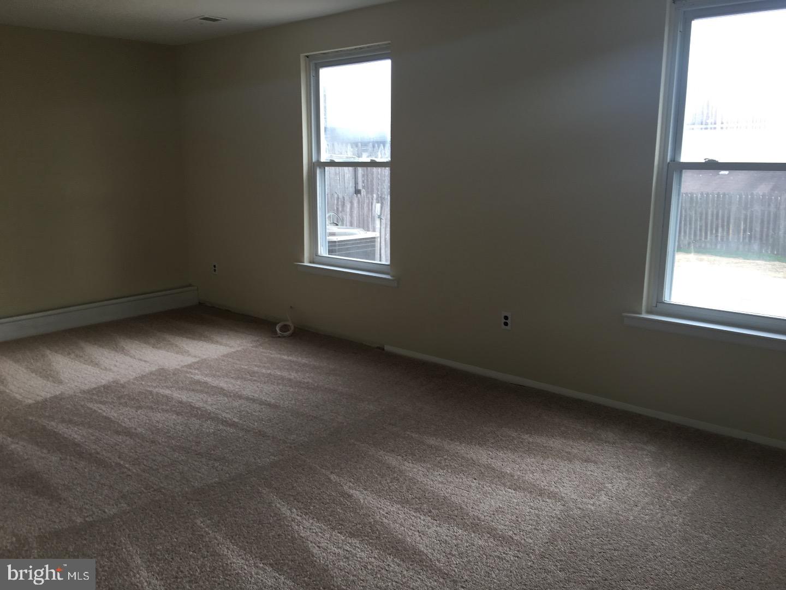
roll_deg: +0.0
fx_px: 658
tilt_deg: -10.9
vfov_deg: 48.2
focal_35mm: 29
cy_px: 295
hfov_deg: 61.7
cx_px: 393
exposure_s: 1/60
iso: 25
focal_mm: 4.15
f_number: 2.2
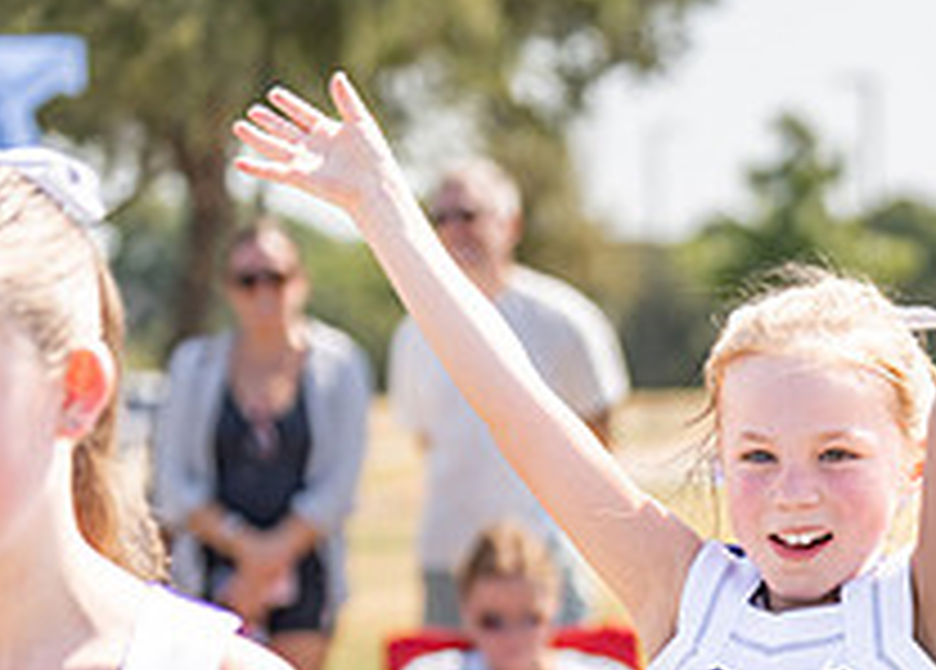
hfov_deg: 9.5
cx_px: 975
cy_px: 762
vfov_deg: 6.8
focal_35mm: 211
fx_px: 5615
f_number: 2.8
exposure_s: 1/1600
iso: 160
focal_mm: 70
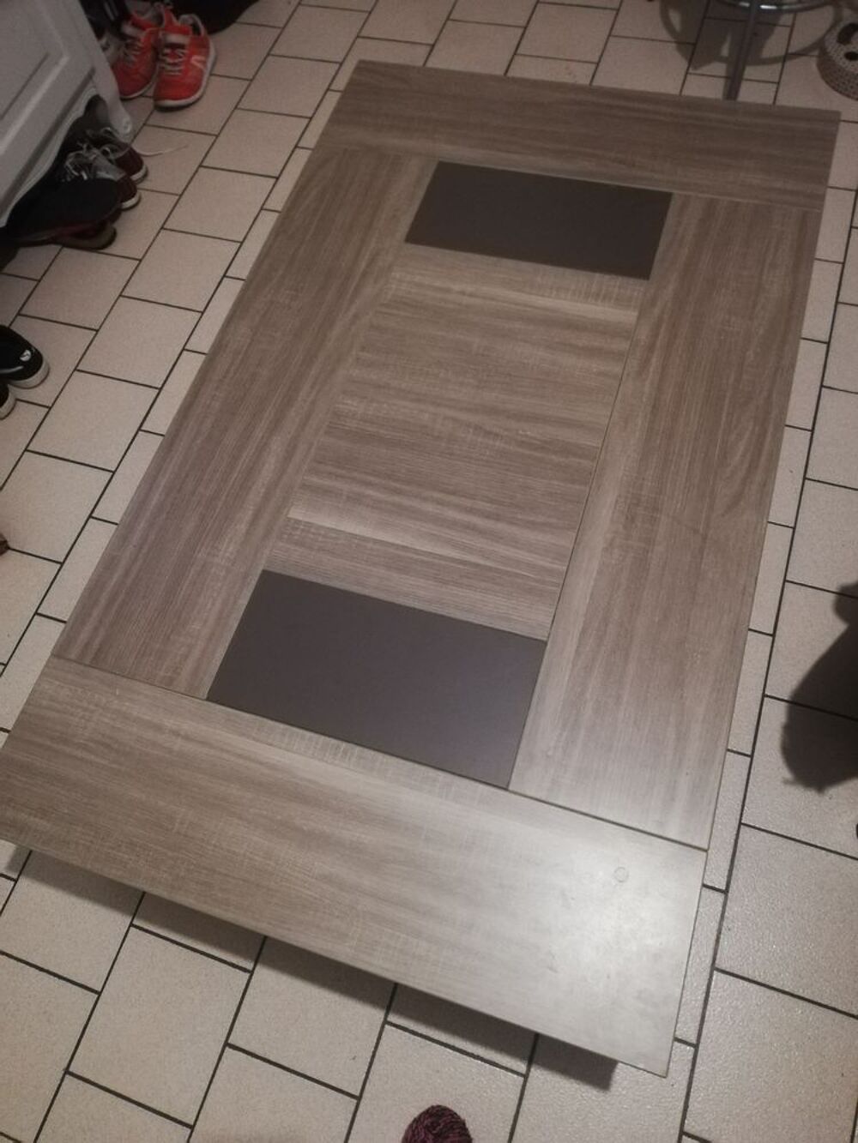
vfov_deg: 67.3
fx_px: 859
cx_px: 429
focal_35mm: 26
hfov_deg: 53.1
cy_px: 572
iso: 1000
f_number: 2.2
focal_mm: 3.81
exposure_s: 1/16.7
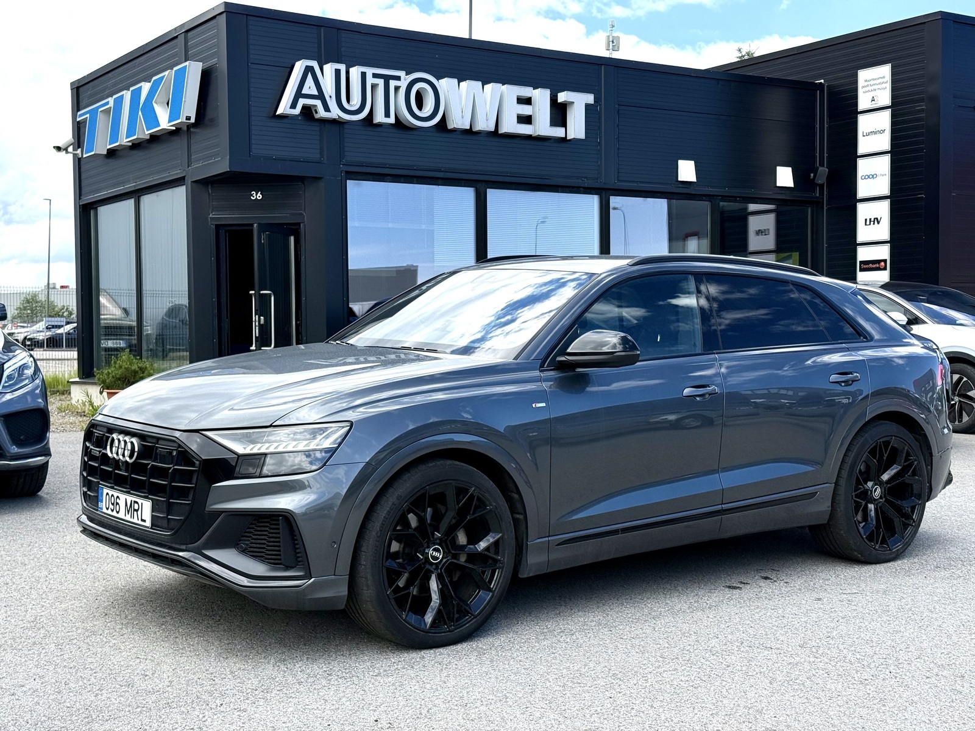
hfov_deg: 39.7
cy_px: 366
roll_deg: +0.9
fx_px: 1352
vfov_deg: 30.3
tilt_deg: -1.9
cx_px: 488
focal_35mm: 48
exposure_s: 1/2146
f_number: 1.78
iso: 80
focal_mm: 6.76
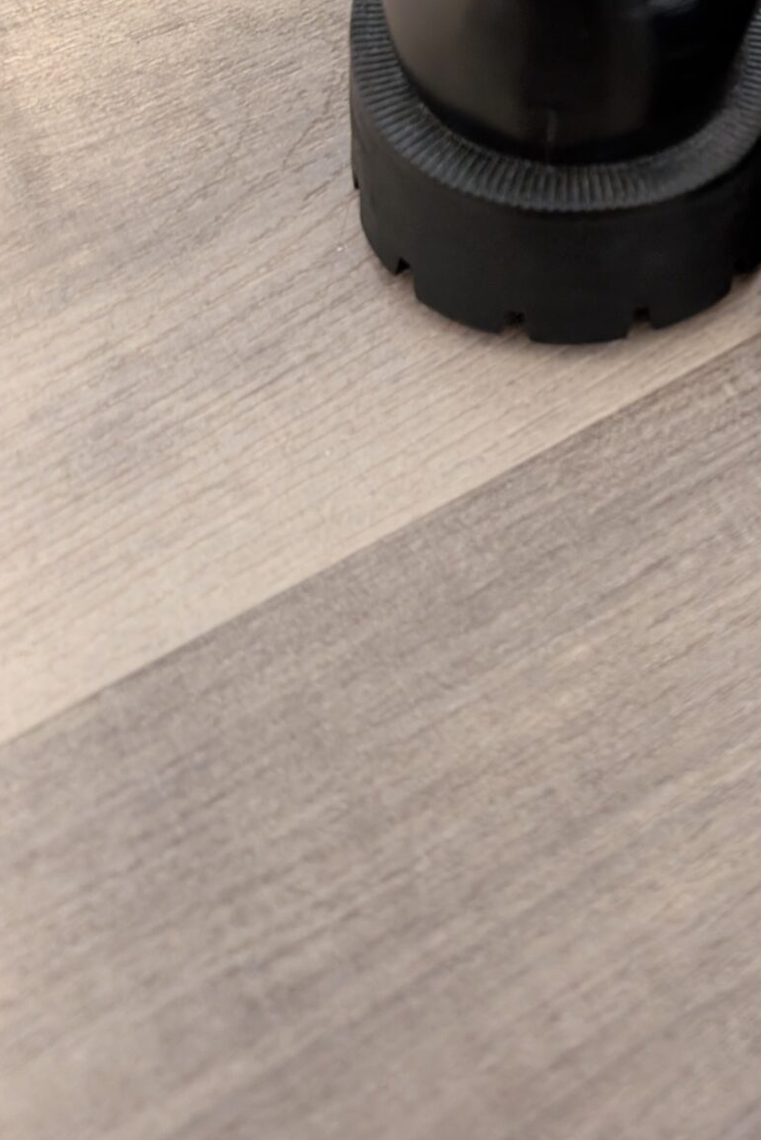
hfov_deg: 28.9
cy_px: 224
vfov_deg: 42.5
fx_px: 1394
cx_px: 727
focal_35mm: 44
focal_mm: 6.9
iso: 1123
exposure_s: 1/40
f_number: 1.68
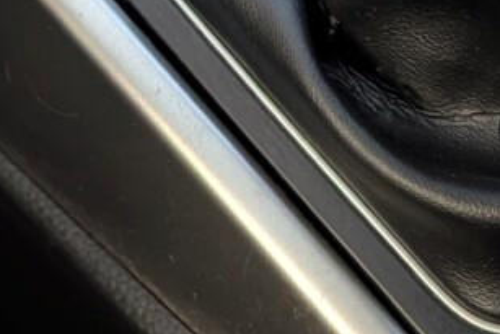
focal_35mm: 130
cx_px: 559
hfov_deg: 15.3
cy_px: -331
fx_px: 1806
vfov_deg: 9.8
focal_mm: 4.53
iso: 48
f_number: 1.7
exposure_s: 1/90
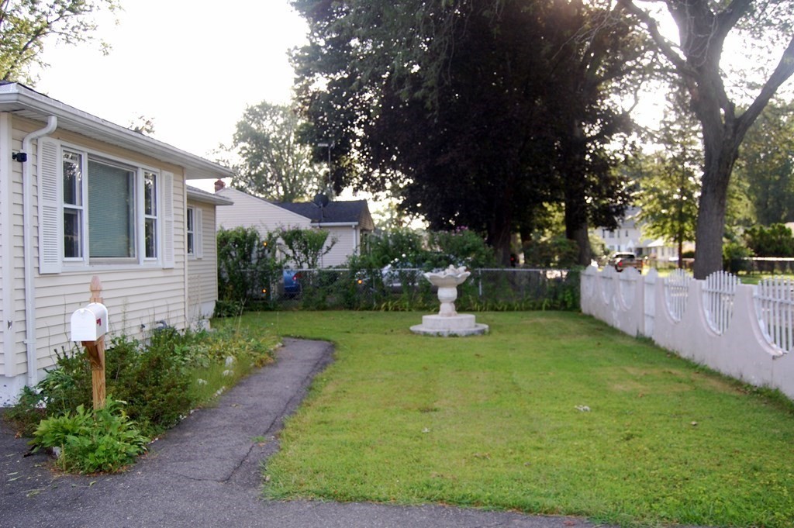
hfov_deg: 62.0
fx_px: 661
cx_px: 397
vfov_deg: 43.5
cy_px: 264
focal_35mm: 30
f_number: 3.8
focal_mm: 20
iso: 400
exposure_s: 1/500
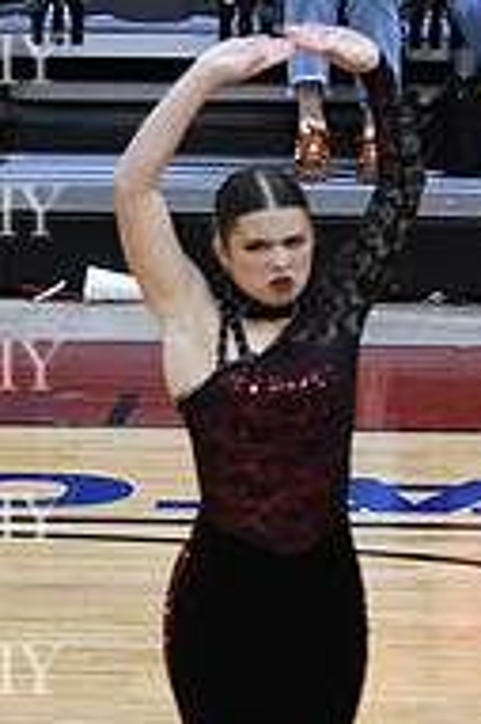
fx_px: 10600
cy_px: 593
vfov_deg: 3.9
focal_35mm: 528
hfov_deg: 2.6
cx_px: -485
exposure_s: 1/400
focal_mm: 116
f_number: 2.8
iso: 3200
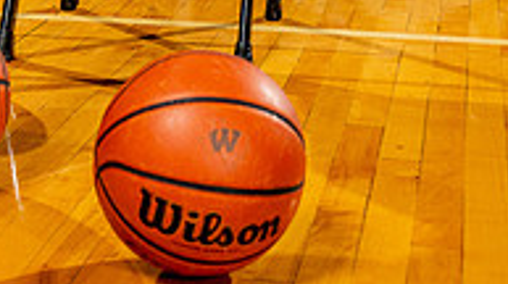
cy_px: -279
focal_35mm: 115
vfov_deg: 9.8
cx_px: 168
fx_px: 1547
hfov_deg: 18.6
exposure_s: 1/250
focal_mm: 47
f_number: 5.6
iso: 320
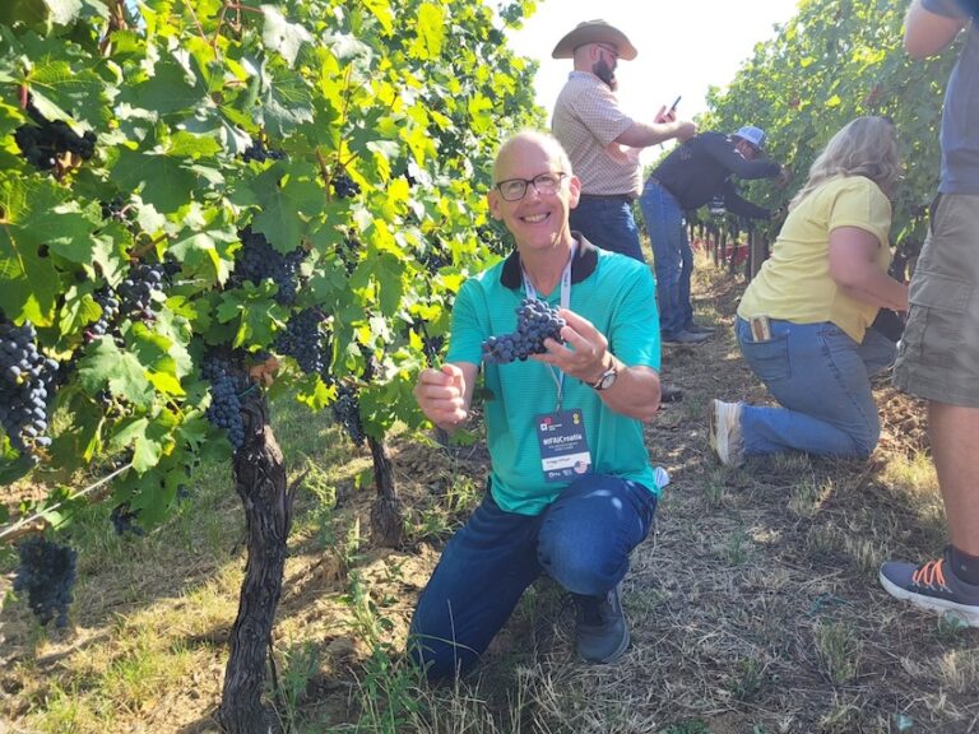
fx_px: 735
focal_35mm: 26
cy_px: 367
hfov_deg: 67.3
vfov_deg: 53.1
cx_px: 490
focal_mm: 5.4
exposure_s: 1/750
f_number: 1.8
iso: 40
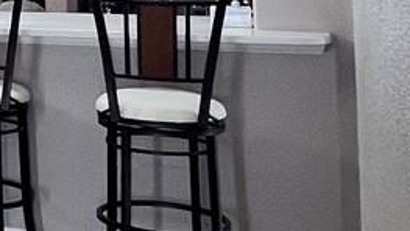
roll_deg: +1.0
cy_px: -105
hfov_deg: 20.0
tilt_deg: +2.8
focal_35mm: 86
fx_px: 935
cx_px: -268
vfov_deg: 13.3
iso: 200
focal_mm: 1.57
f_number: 1.8
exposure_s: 1/120
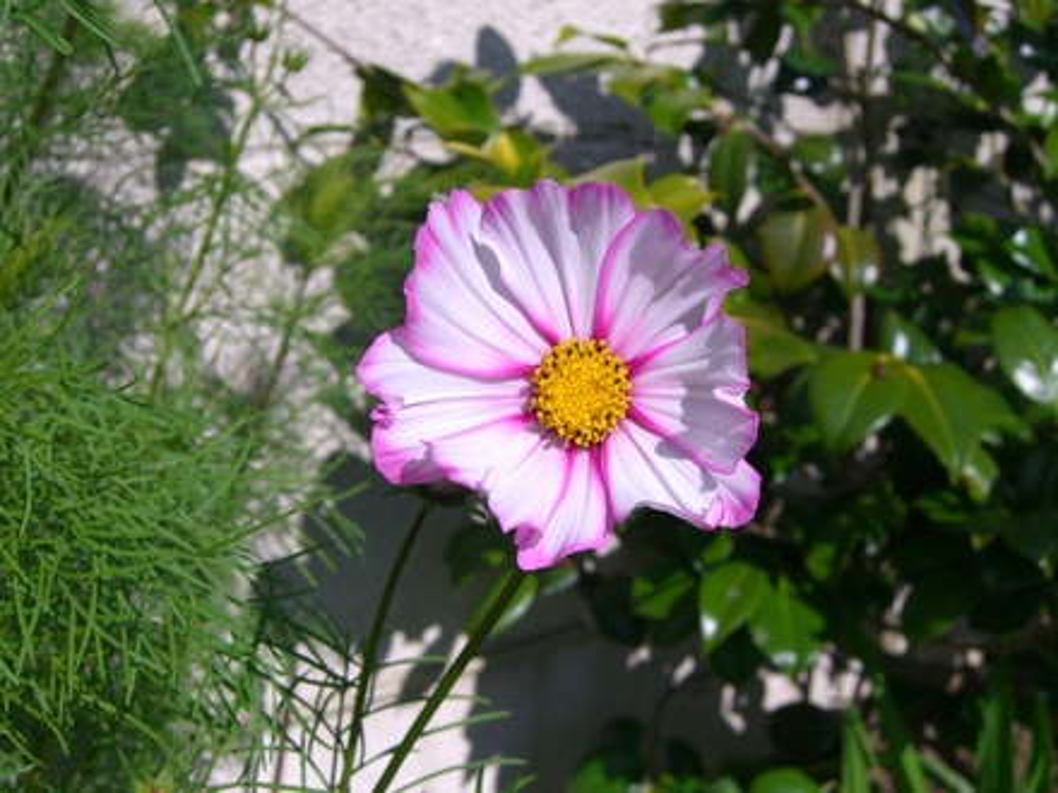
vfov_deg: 37.7
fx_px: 1161
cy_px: 396
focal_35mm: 38
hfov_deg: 49.0
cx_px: 529
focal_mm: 7.9
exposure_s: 1/320
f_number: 8
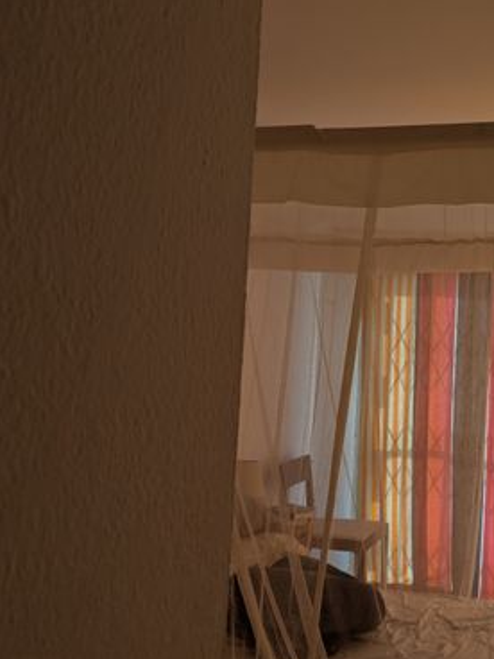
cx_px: 494
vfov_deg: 42.8
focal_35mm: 44
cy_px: 281
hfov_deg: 30.5
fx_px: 837
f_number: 1.73
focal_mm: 4.38
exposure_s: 1/99.9
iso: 68
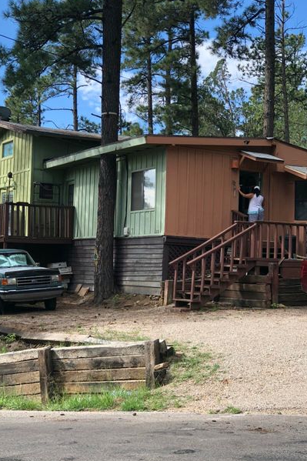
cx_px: 145
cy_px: 234
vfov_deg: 30.5
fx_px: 845
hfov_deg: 20.6
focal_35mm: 66
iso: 20
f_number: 2.8
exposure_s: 1/174
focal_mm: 6.6
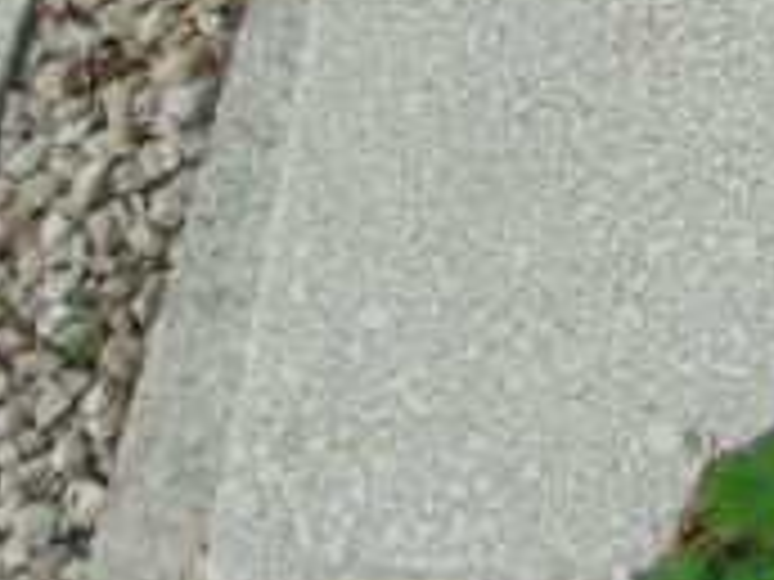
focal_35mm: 93
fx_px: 2079
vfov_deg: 14.5
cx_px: 972
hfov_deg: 19.6
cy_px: -355
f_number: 7.7
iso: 80
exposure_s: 1/320
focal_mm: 4.5
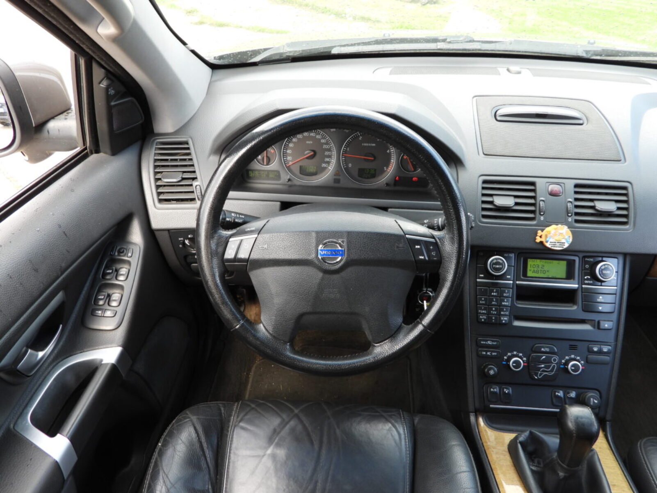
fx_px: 456
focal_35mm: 24
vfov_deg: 56.8
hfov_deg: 71.6
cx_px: 328
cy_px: 246
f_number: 2.8
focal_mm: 4.3
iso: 100
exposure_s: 1/100
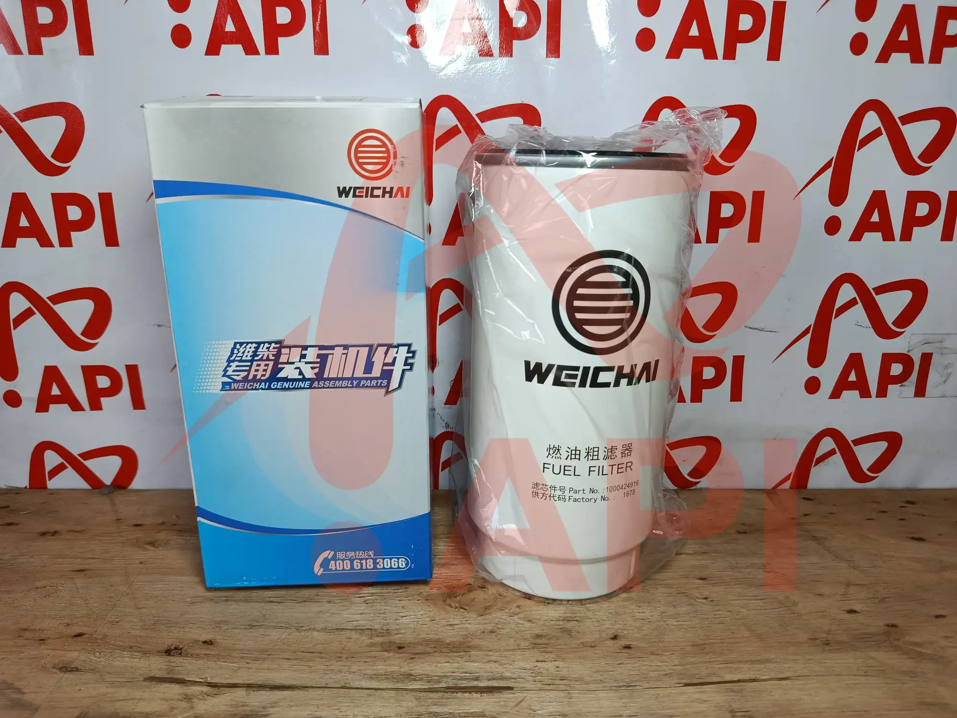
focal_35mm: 24
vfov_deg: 56.8
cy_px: 359
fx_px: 664
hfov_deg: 71.6
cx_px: 478
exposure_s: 1/105
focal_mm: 5.24
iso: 50
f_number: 1.7
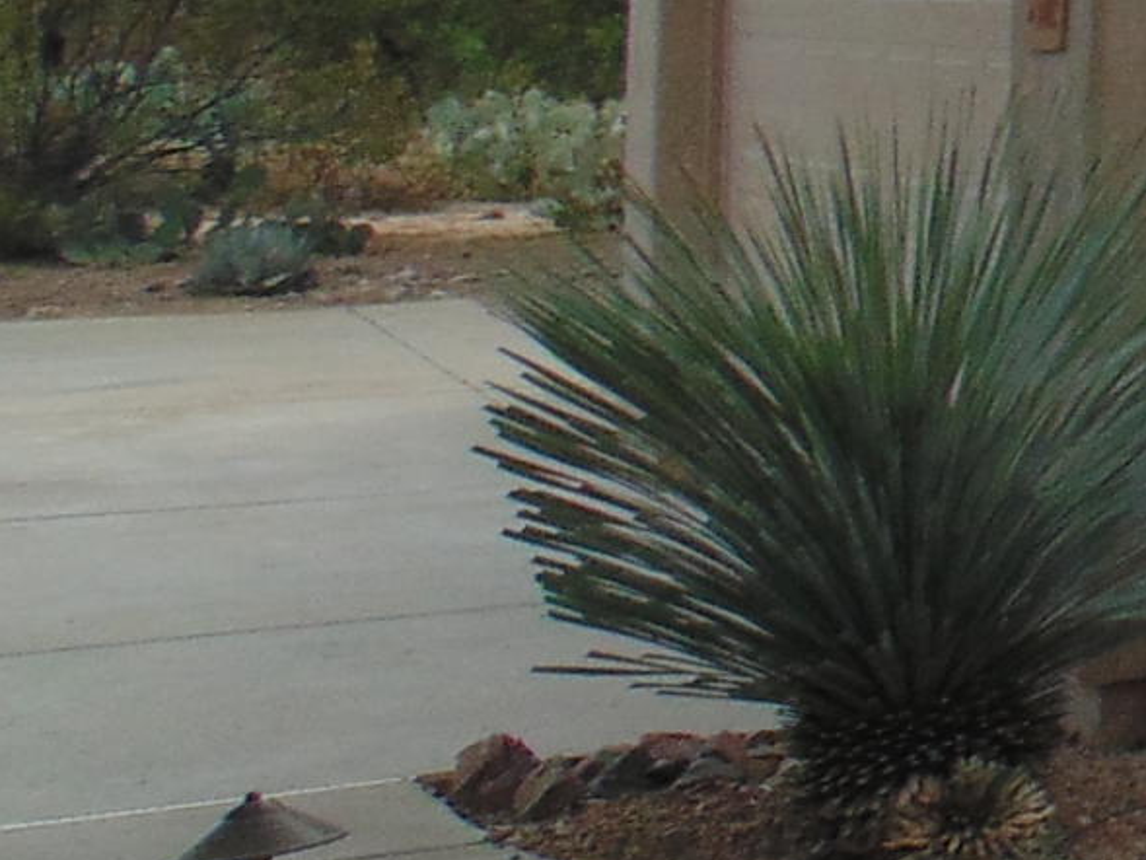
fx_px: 3709
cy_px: -272
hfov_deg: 13.0
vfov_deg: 12.8
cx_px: 2821
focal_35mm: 112
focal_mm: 4
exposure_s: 1/160
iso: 80
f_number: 3.1
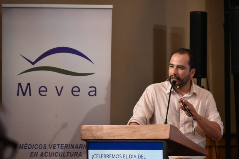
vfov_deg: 6.8
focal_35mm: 202
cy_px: 80
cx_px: 120
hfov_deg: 10.2
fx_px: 1344
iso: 5000
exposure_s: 1/500
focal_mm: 135
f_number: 4.8
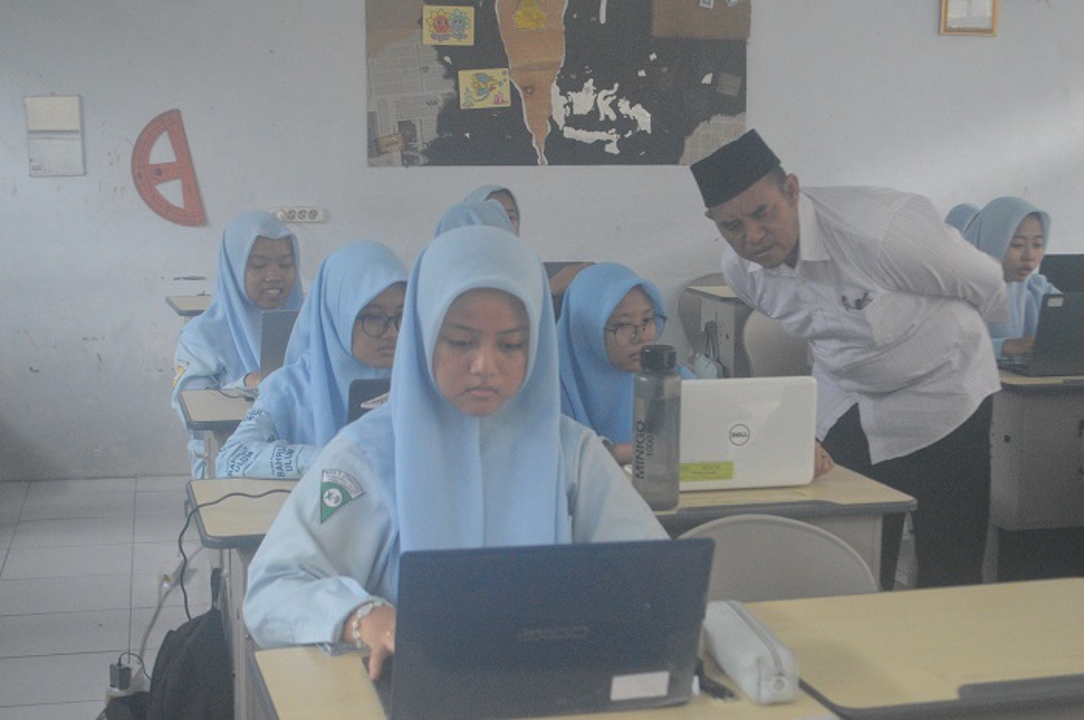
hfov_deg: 36.9
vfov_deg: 25.0
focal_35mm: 54
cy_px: 360
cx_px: 542
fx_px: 1624
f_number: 5
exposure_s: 1/160
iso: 3200
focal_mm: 36
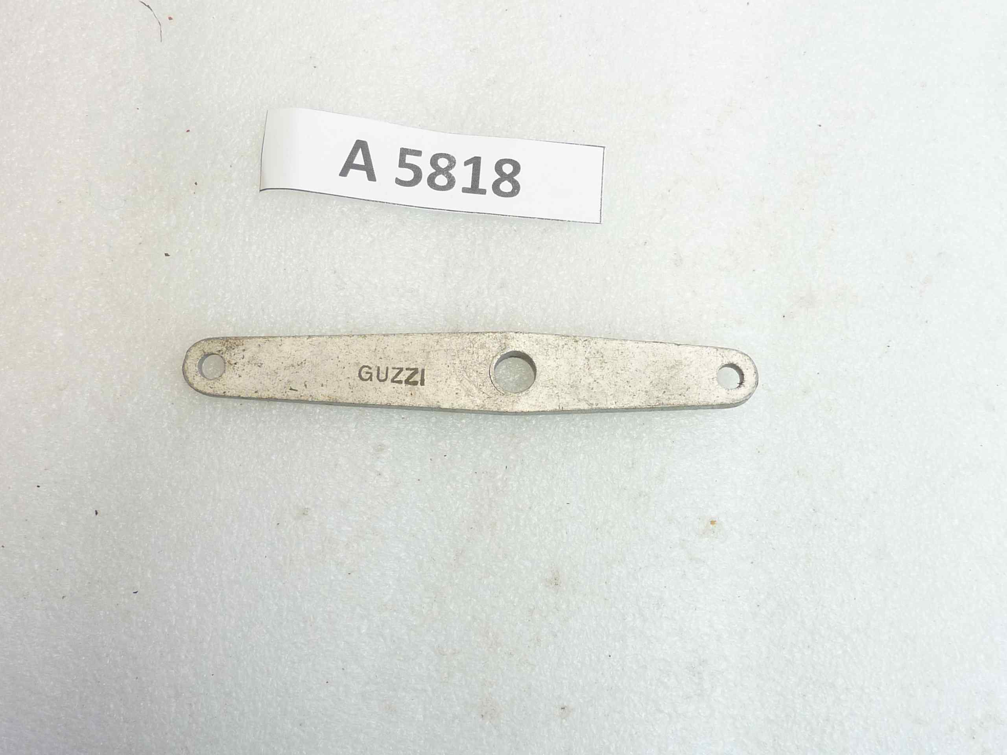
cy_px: 378
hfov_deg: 49.0
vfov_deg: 37.7
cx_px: 504
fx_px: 1105
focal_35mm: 38
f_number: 3.3
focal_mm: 4.4
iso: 80
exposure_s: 1/20
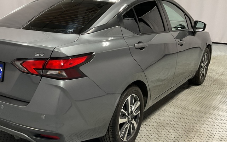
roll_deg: -0.9
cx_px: 68
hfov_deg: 42.6
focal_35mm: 46
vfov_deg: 28.0
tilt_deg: -13.9
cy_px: 76
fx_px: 285
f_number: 1.8
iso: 80
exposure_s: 1/60
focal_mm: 3
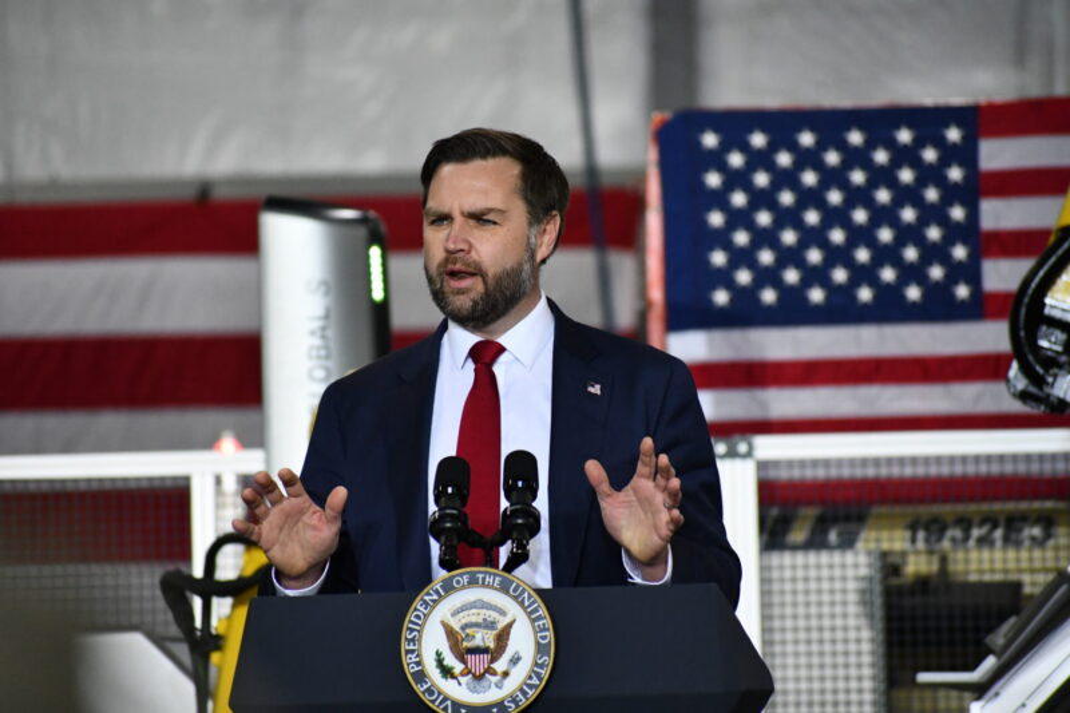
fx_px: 10697
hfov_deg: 5.7
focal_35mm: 360
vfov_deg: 3.8
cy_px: 356
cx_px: 535
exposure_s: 1/500
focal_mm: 240
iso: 3200
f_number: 6
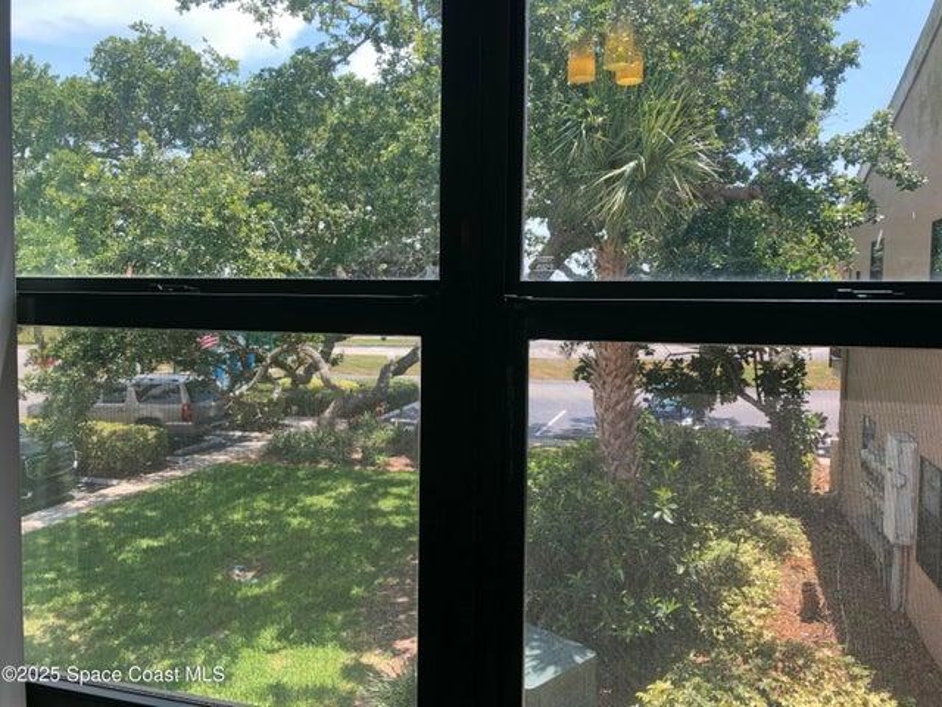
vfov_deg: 49.7
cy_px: 354
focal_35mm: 28
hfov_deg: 63.4
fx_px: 762
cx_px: 471
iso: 20
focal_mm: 3.99
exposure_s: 1/163
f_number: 1.8
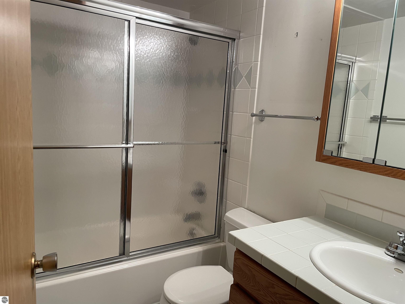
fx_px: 304
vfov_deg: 53.1
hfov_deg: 67.3
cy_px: 152
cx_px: 202
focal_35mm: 26
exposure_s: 1/60
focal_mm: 4.2
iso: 80
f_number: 1.6
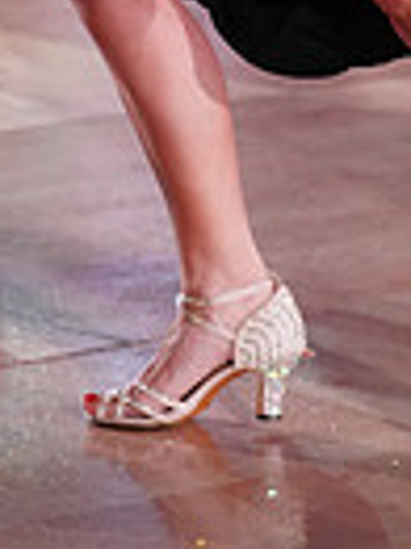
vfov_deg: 6.5
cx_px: 52
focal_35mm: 298
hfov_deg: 5.0
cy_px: -482
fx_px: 4725
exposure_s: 1/640
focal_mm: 70
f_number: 2.8
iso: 2000
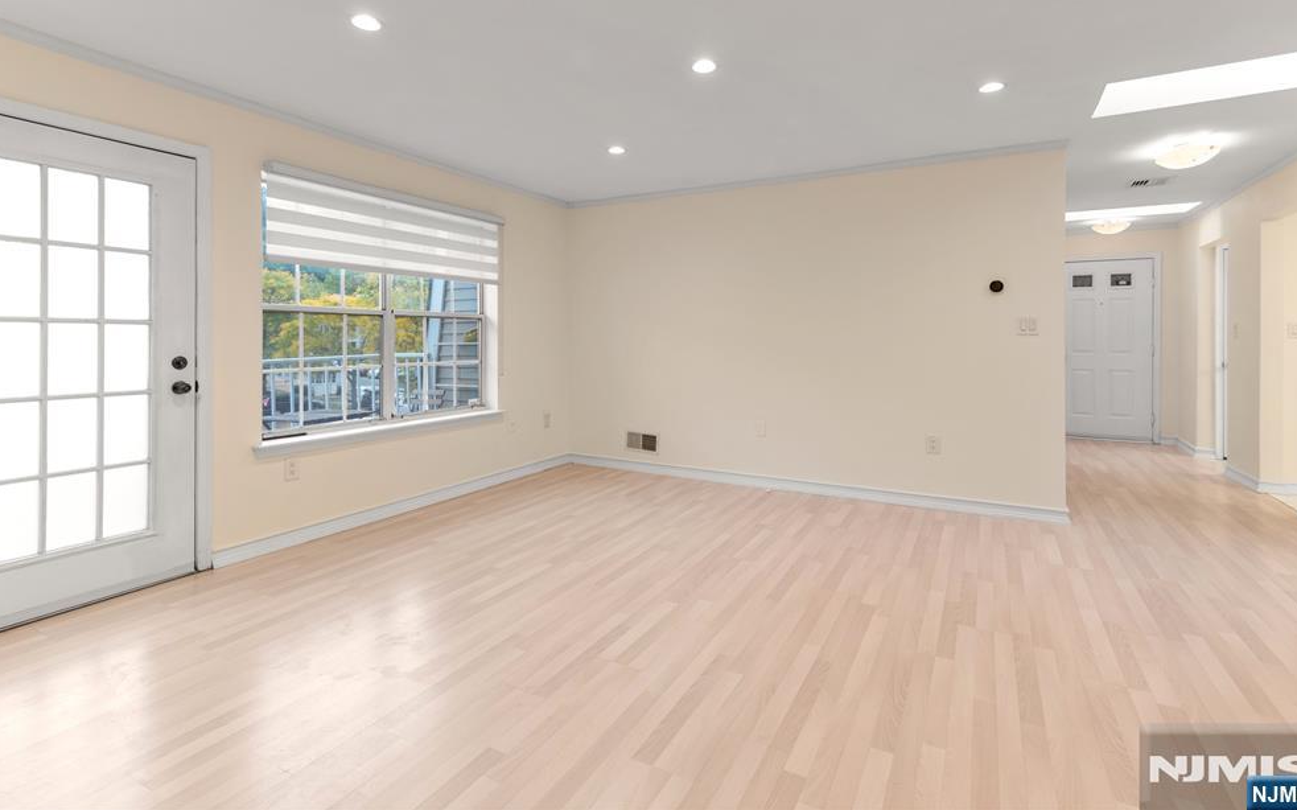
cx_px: 650
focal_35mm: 17
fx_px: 601
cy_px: 363
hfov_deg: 94.4
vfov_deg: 67.8
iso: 400
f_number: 8
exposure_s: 1/8
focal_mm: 16
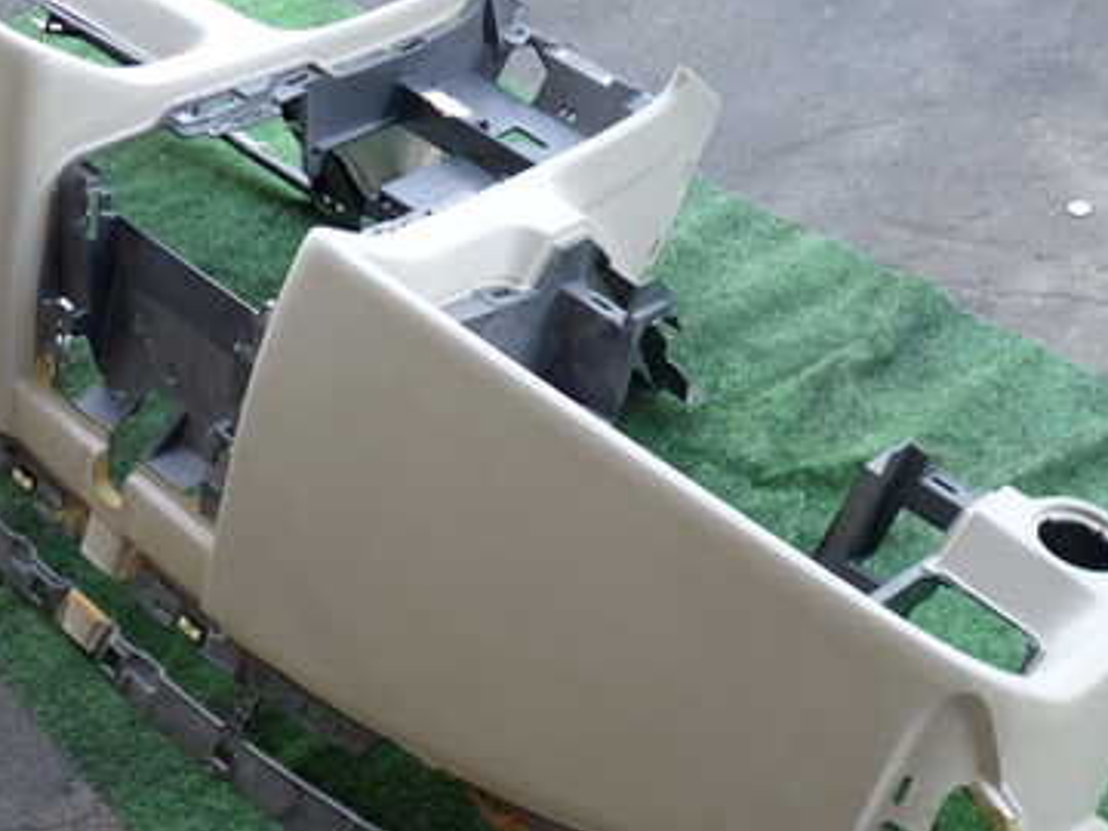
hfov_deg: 38.1
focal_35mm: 50
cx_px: 468
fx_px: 1600
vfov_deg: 29.1
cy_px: 465
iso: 200
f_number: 2.3
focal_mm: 5.4
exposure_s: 1/100
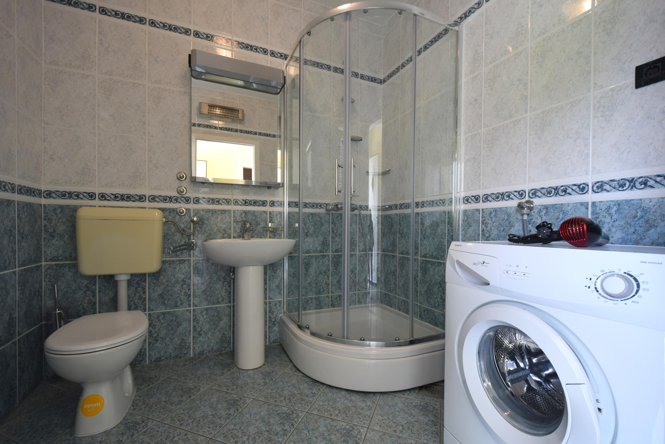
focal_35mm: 15
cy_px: 222
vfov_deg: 77.3
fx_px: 277
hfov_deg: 100.4
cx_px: 332
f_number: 4.5
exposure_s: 1/80
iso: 400
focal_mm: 10
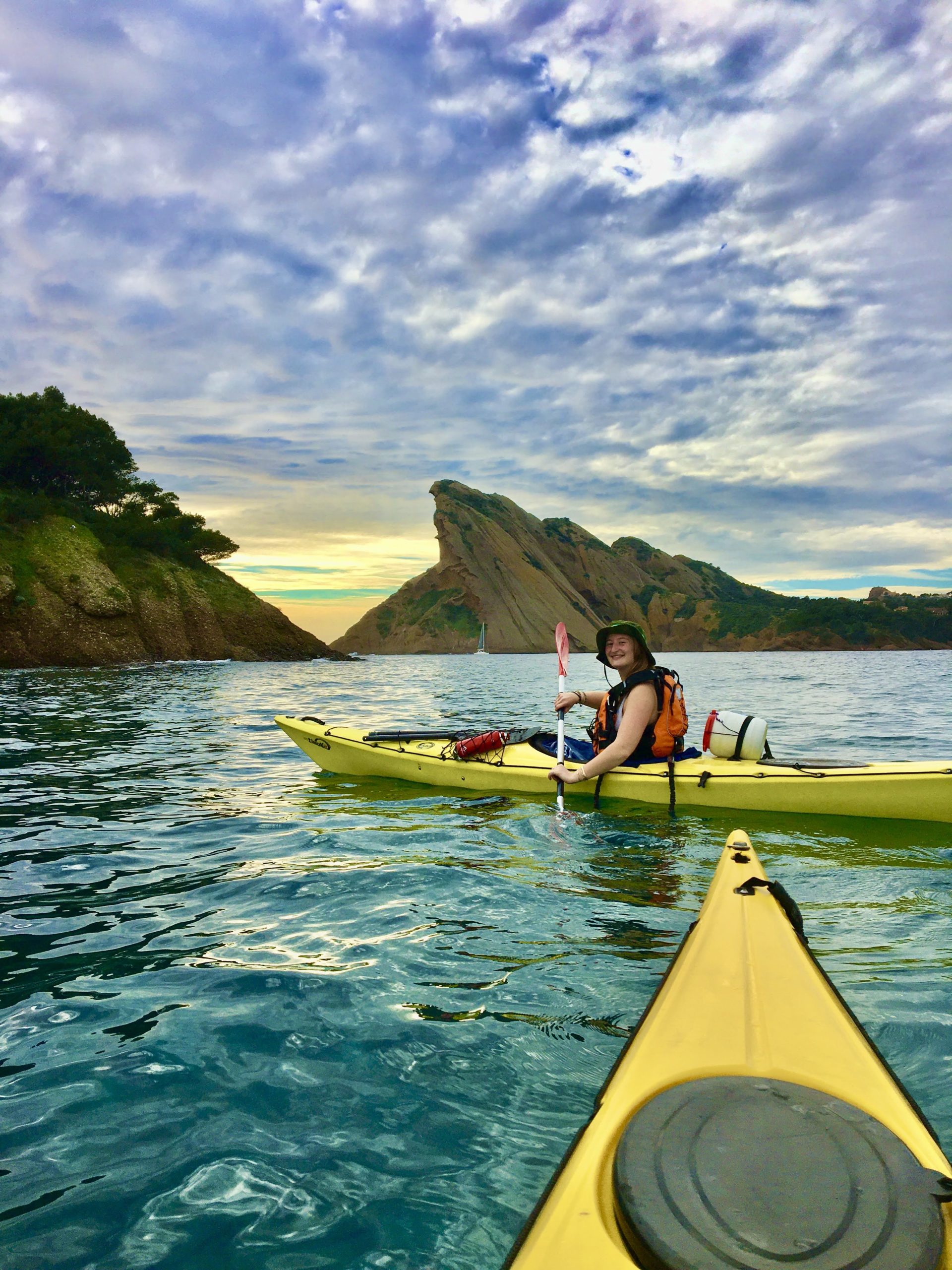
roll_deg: +1.9
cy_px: 635
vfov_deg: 61.7
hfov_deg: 48.2
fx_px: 1063
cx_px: 476
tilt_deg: +3.8
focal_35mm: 29
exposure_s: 1/1425
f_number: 2.2
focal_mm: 4.15
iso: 25
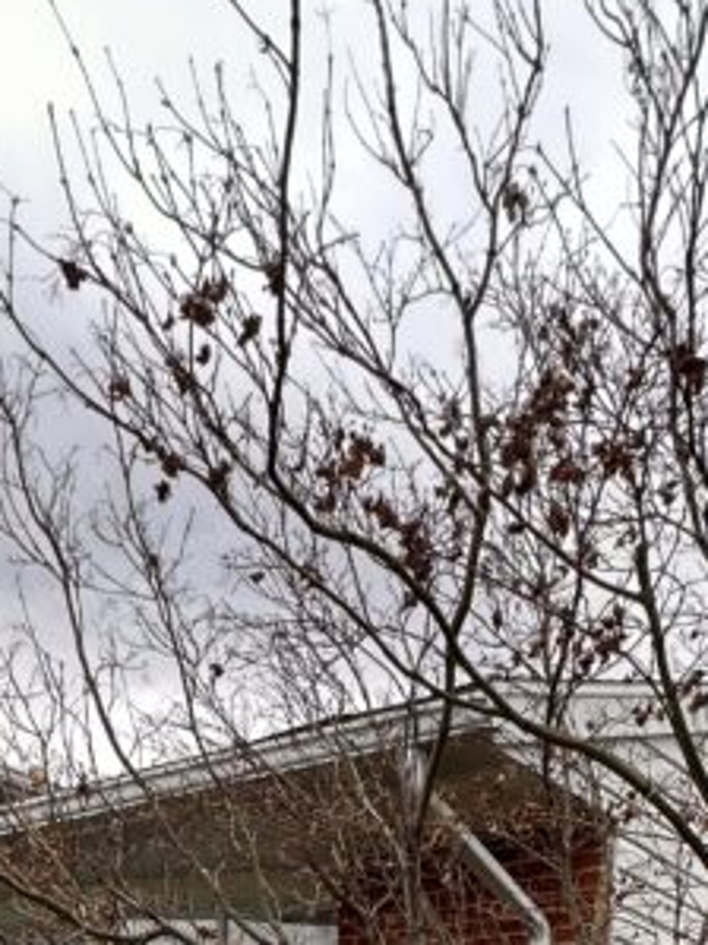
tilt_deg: -9.2
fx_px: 1310
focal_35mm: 48
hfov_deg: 30.2
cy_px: 1429
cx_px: 386
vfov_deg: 27.2
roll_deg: -1.7
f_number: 2.2
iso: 40
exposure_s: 1/396
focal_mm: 2.22
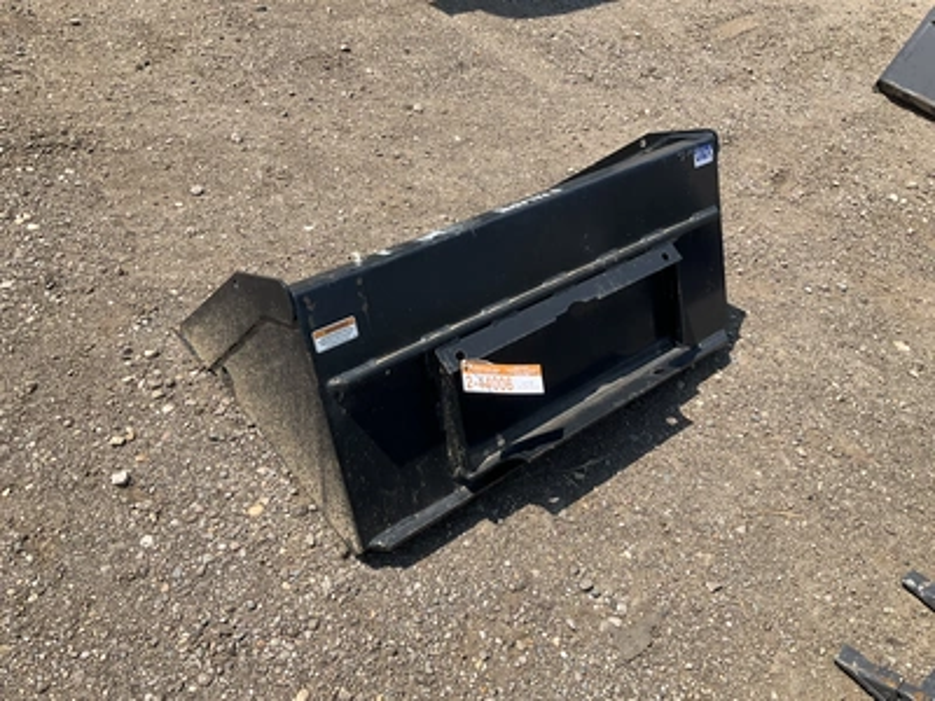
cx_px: 468
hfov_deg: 61.7
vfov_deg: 48.2
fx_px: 783
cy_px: 350
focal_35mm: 29
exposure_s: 1/1195
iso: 25
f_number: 1.8
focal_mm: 3
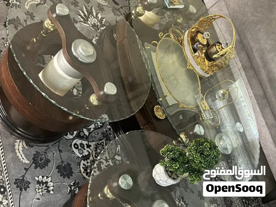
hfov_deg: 67.3
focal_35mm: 26
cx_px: 138
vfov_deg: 53.1
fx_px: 207
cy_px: 104
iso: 500
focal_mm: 5.1
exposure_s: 1/33
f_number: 1.6
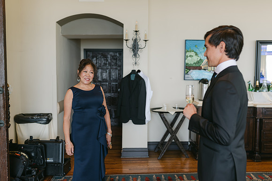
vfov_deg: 36.5
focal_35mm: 36
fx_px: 275
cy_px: 90
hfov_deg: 52.6
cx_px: 136
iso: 110
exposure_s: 1/125
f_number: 2
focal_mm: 35
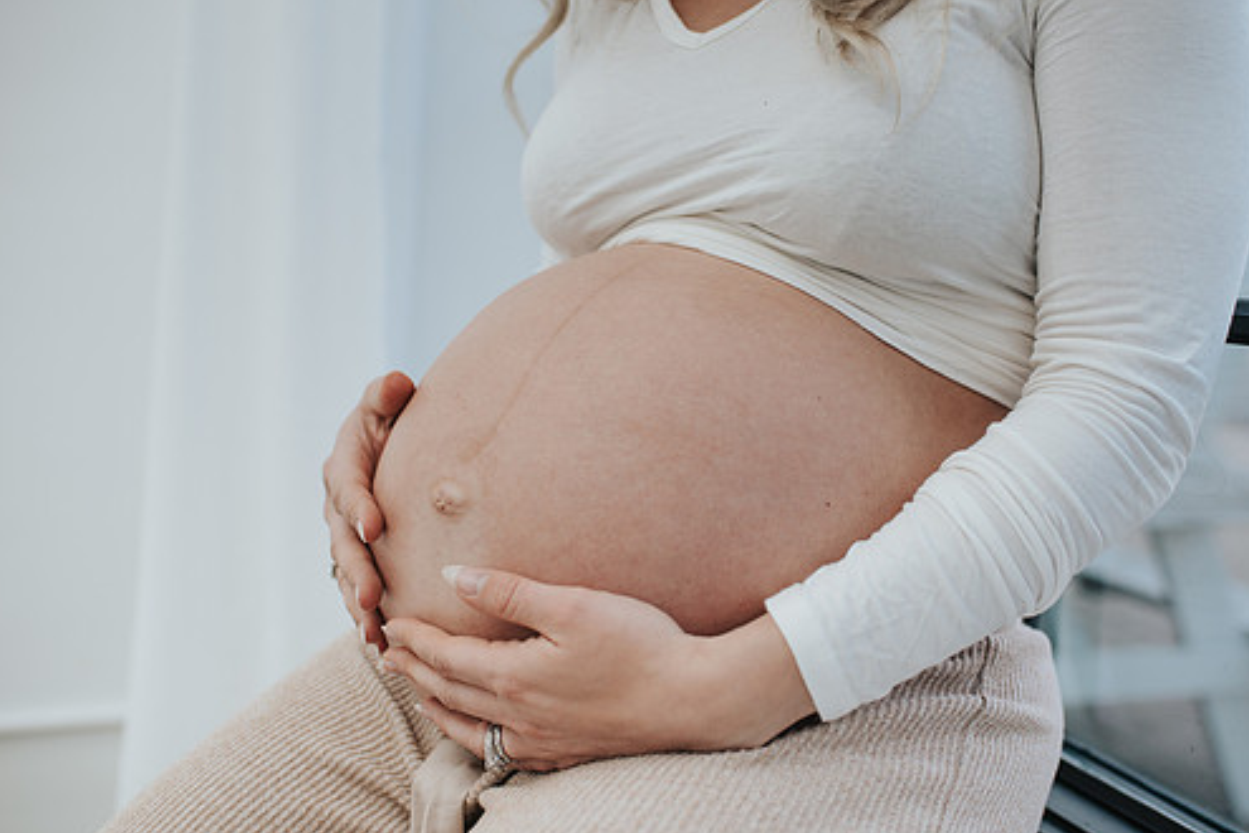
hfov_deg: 47.3
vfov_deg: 32.6
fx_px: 1422
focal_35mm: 41
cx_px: 684
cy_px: 420
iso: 280
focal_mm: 35
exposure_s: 1/250
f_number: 2.8
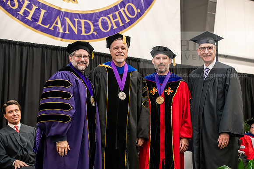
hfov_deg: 28.8
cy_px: 84
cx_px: 127
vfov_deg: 19.5
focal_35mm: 70
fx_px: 494
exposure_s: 1/200
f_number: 4
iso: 3200
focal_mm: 70
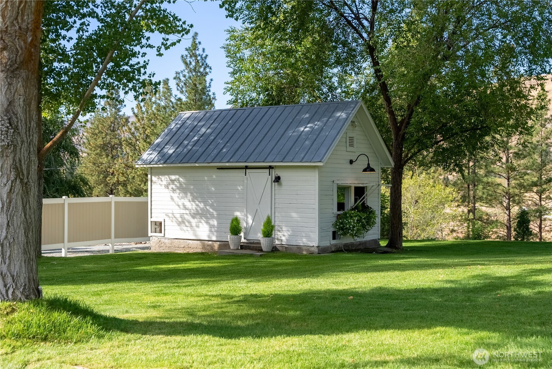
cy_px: 184
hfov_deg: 41.7
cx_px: 276
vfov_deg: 28.6
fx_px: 724
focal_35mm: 47
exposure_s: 1/6400
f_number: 5.6
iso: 100
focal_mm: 47.2
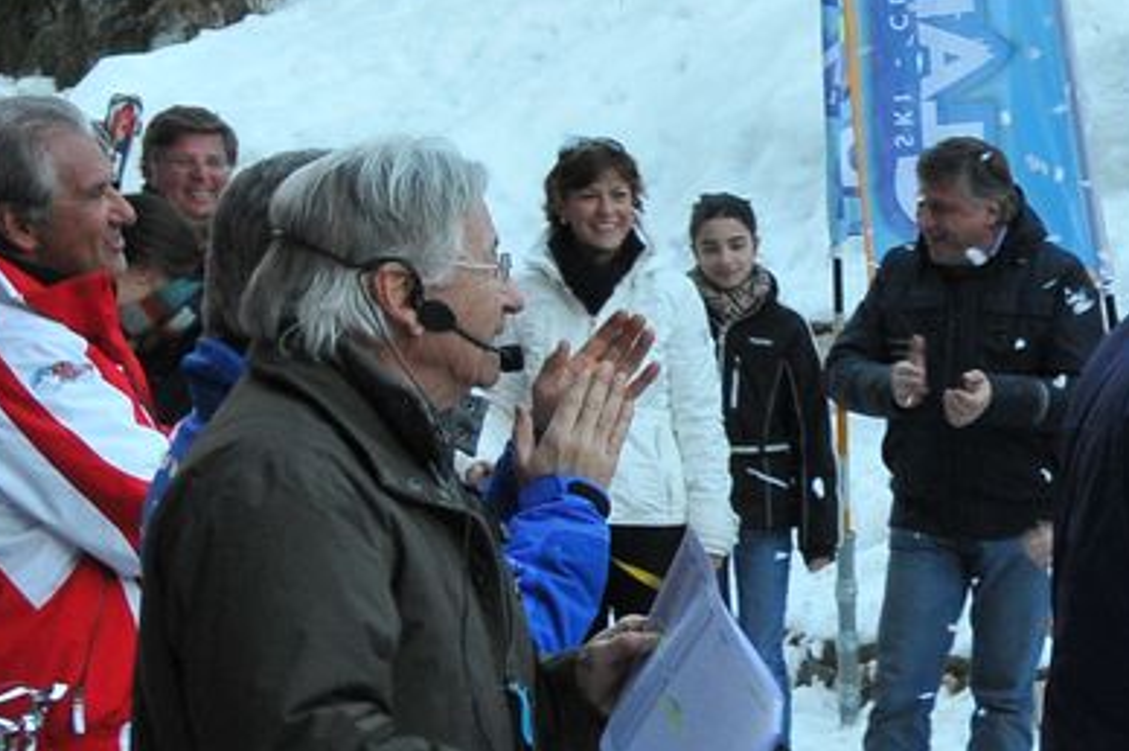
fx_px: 5235
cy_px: 394
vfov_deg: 8.2
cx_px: 1728
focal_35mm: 167
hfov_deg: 11.7
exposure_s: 1/80
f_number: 6.3
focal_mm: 27
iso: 640
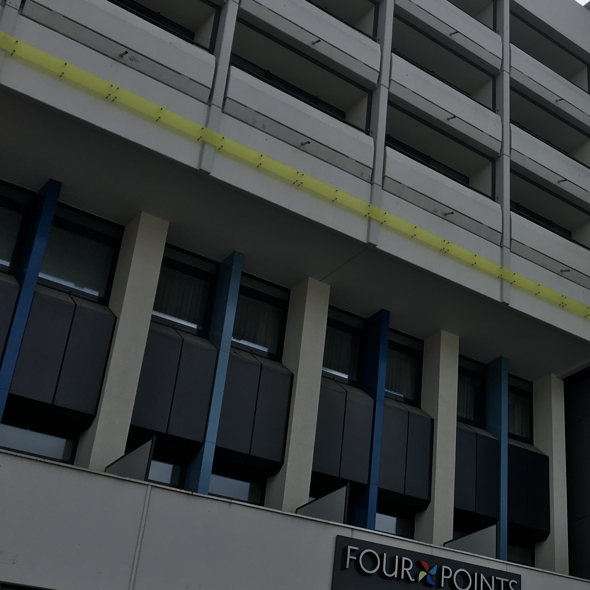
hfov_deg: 29.9
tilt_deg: +29.2
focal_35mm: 53
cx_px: 600
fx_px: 1022
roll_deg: +0.8
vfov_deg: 32.2
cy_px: 336
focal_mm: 4.15
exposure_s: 1/2331
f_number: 2.2
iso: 25
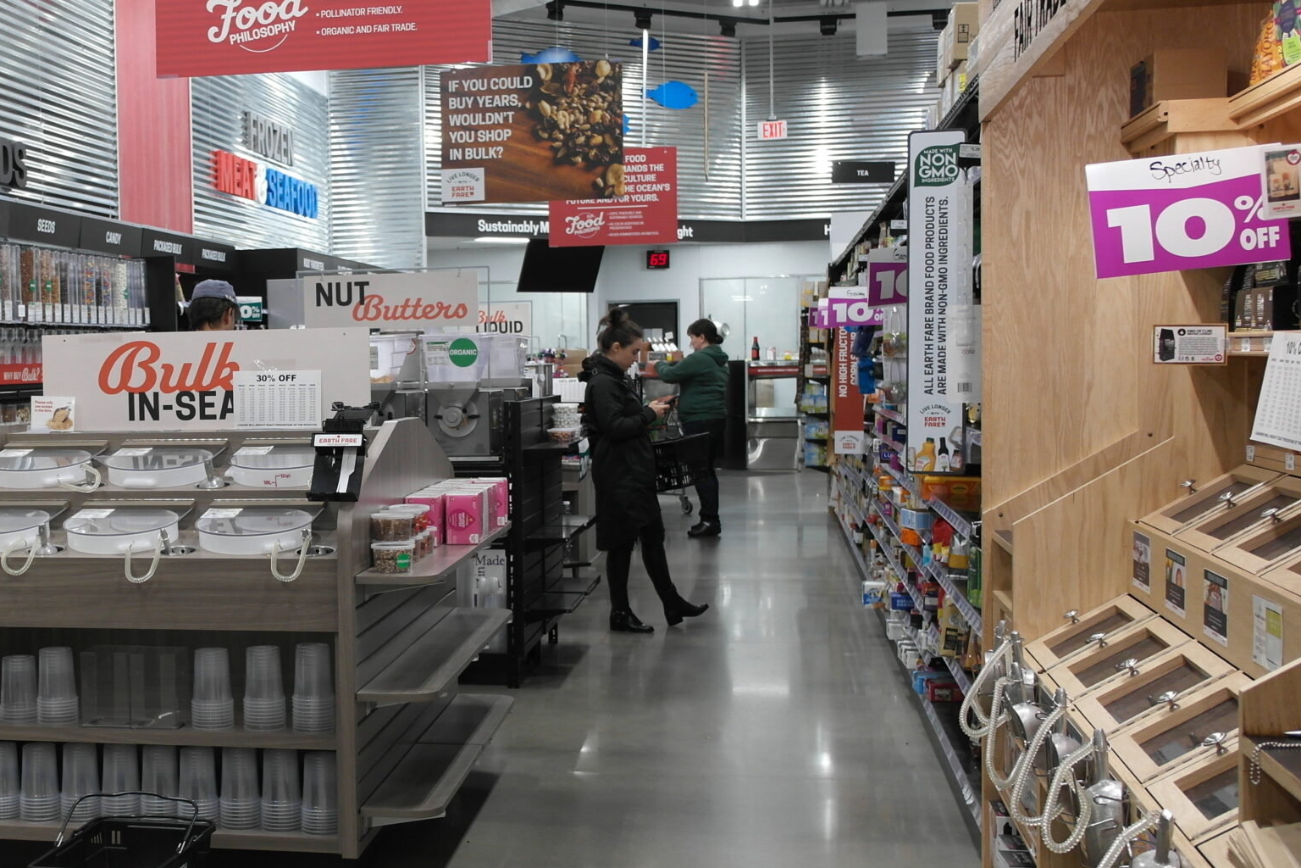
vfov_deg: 27.0
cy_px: 438
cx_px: 287
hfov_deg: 38.3
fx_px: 1807
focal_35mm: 50
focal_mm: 20
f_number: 3.5
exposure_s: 1/80
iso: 400
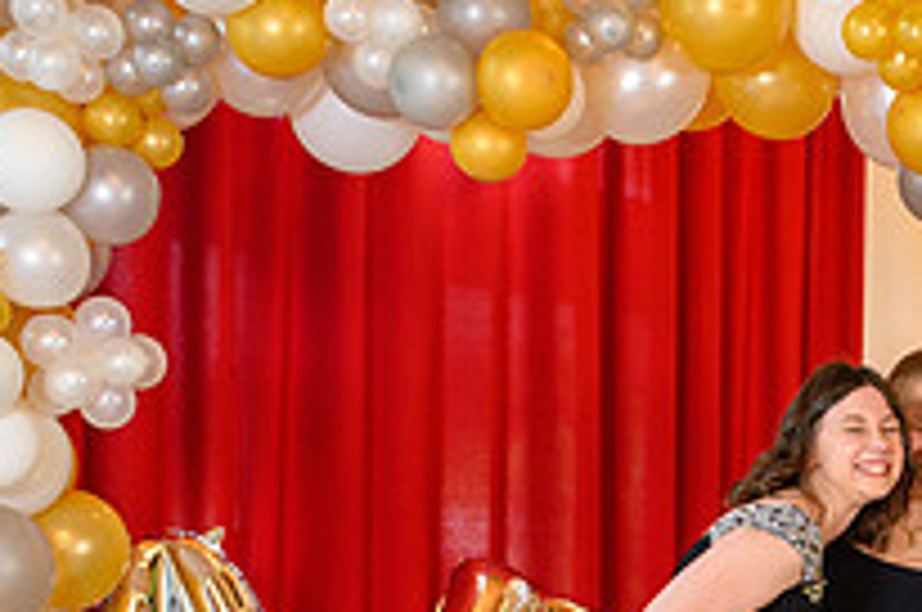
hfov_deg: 19.8
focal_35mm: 99
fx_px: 2532
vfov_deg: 13.5
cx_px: 989
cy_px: 670
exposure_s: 1/100
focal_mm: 35
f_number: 3.5
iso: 1250
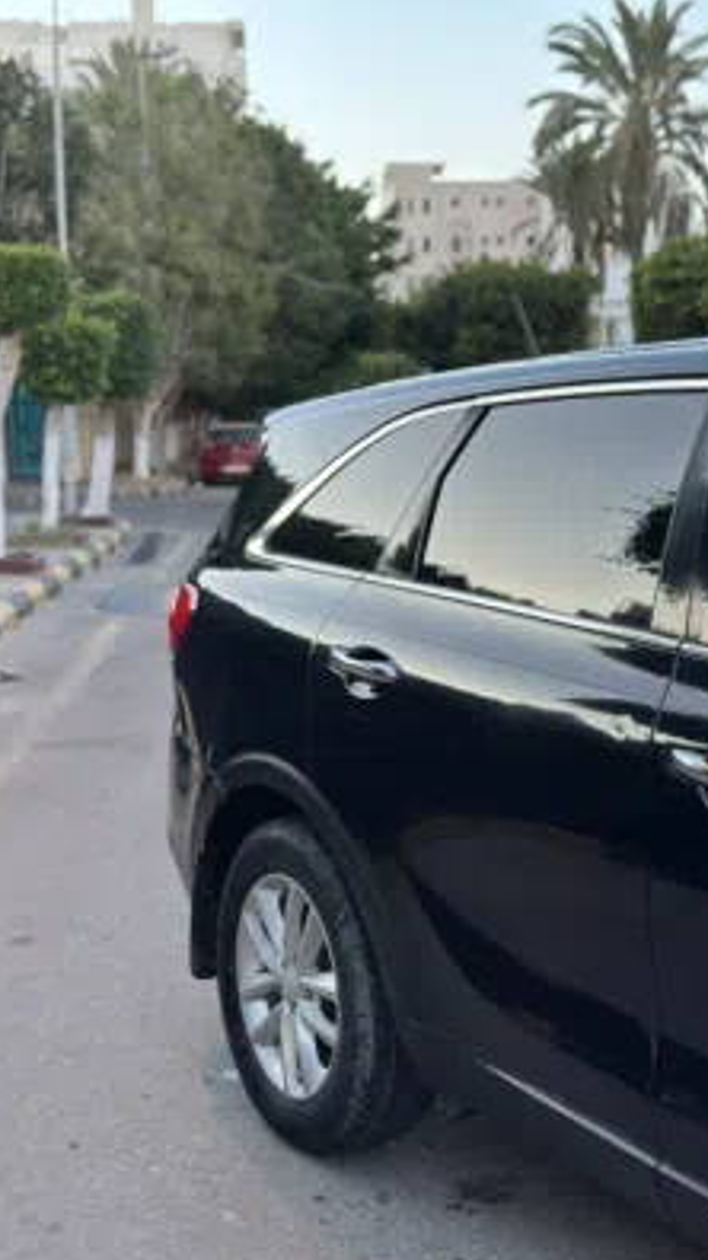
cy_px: 635
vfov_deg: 39.2
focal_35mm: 53
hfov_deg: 22.6
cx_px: 415
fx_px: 1770
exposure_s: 1/100
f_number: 1.78
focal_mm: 6.86
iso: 80
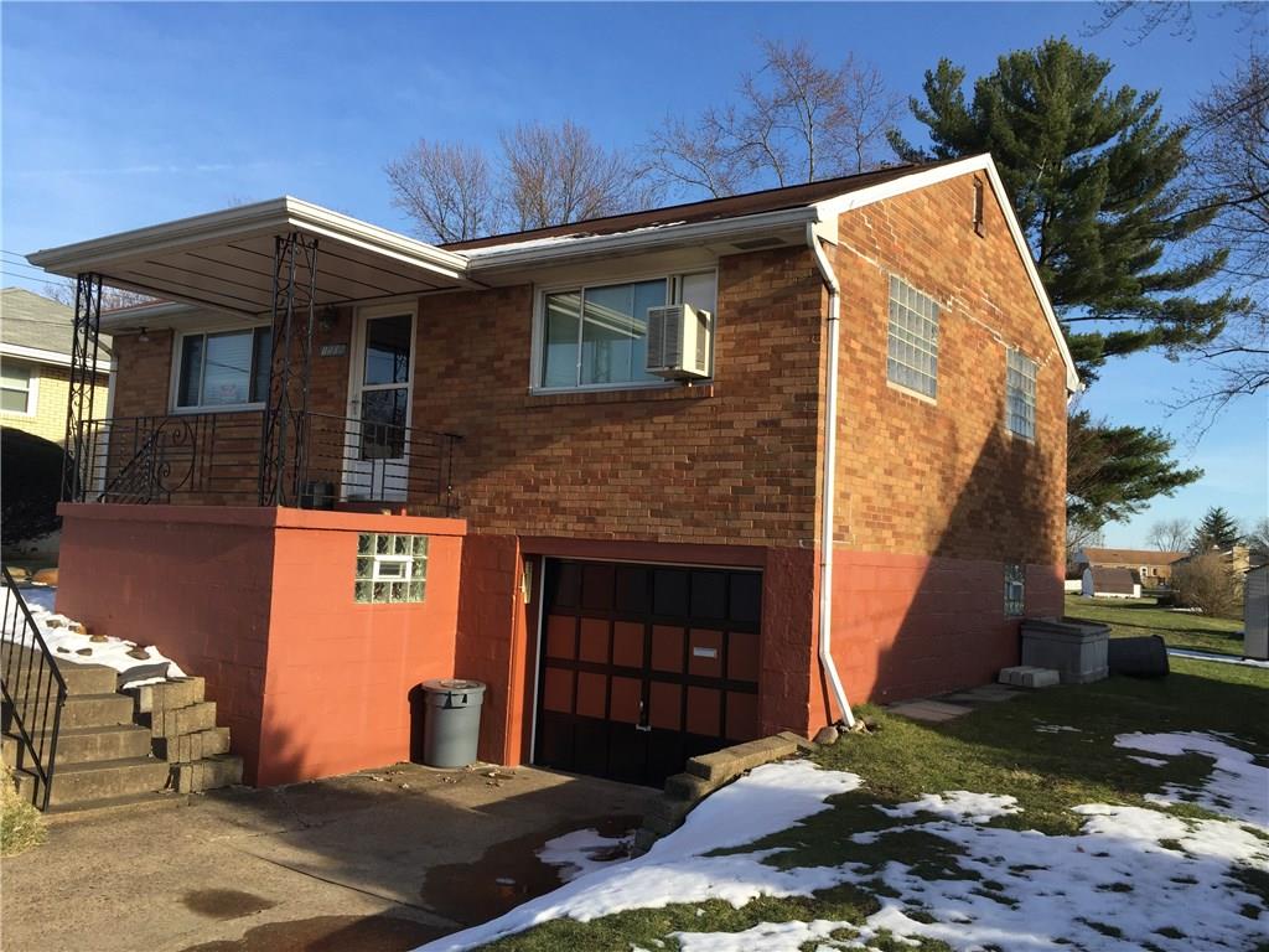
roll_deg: -4.1
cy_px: 476
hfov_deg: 61.7
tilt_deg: +5.0
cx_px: 634
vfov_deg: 48.2
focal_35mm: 29
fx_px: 1063
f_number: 2.2
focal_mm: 4.15
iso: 32
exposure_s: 1/1014
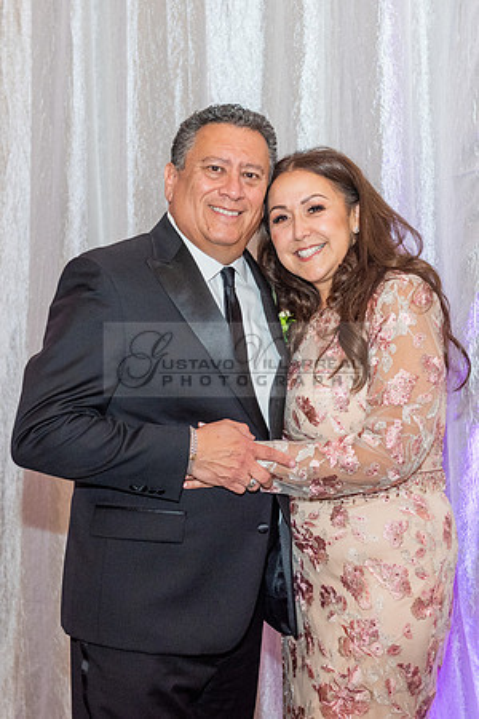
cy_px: 360
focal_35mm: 70
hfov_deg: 19.5
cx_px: 238
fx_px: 1392
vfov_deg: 28.9
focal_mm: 45
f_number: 3.5
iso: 1600
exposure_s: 1/250
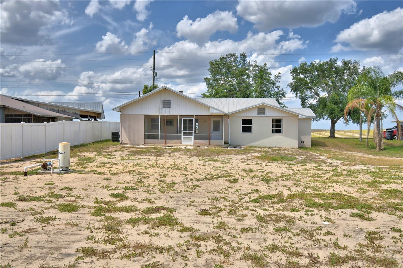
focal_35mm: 30
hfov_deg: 61.9
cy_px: 134
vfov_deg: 43.6
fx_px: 336
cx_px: 202
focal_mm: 20
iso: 100
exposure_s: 1/1250
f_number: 5.6
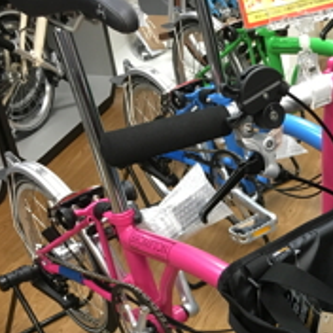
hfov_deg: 24.0
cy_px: 324
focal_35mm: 70
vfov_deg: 23.7
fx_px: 762
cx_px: 301
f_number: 2.2
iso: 100
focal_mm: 4.15
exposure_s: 1/30
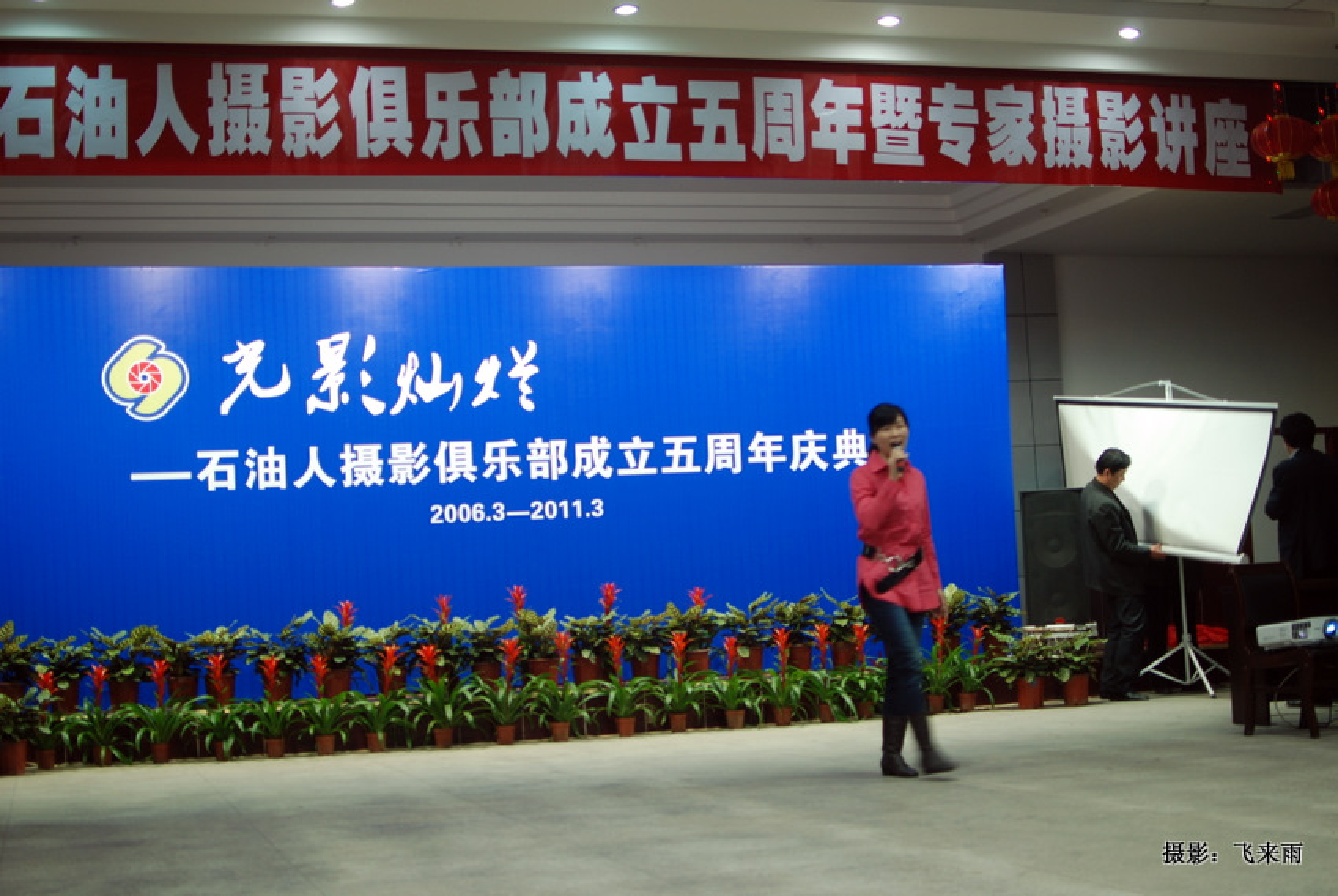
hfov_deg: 37.8
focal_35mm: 52
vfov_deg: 25.8
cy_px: 448
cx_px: 669
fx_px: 1954
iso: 160
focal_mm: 35
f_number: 1.8
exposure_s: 1/15
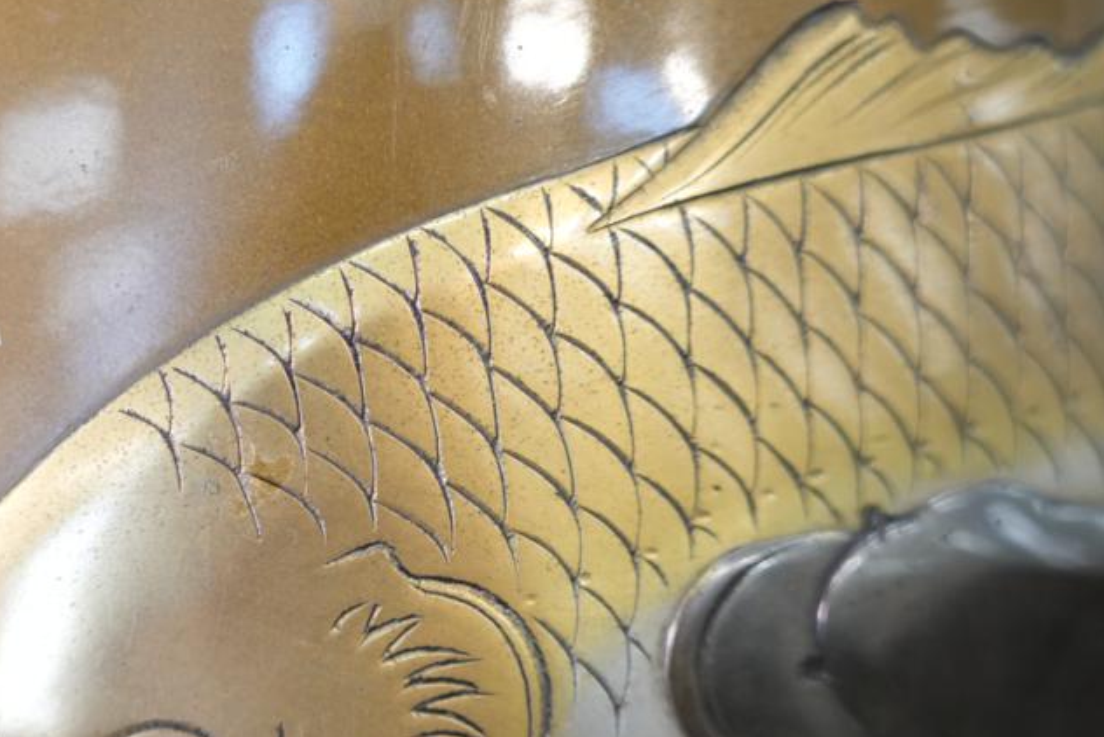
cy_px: 439
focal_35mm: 180
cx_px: 323
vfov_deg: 7.6
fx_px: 5522
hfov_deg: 11.4
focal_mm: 105
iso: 2000
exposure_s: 1/125
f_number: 4
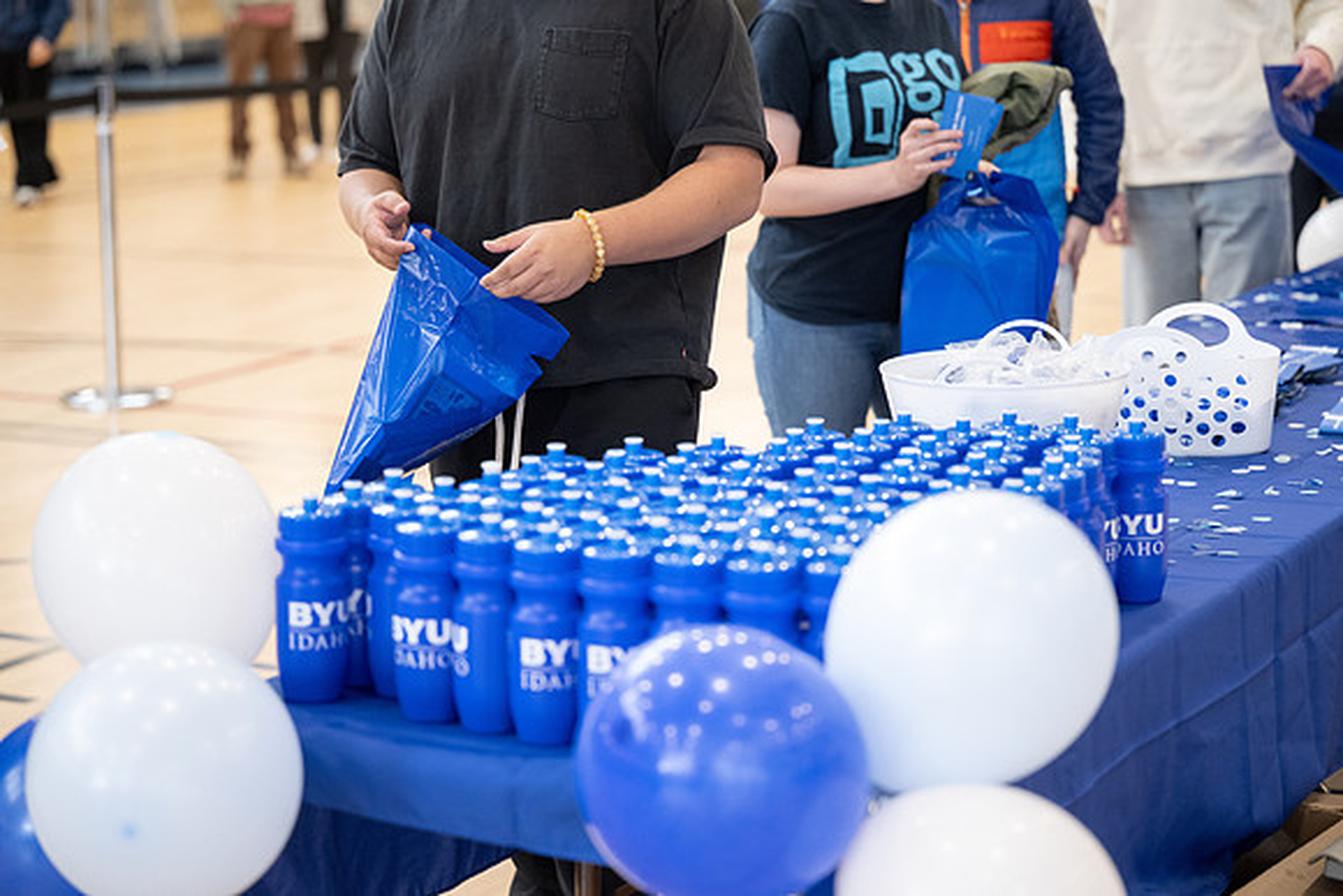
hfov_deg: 23.9
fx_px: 3172
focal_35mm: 85
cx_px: 672
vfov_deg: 16.1
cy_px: 448
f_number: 2.8
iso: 2500
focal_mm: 85
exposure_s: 1/250
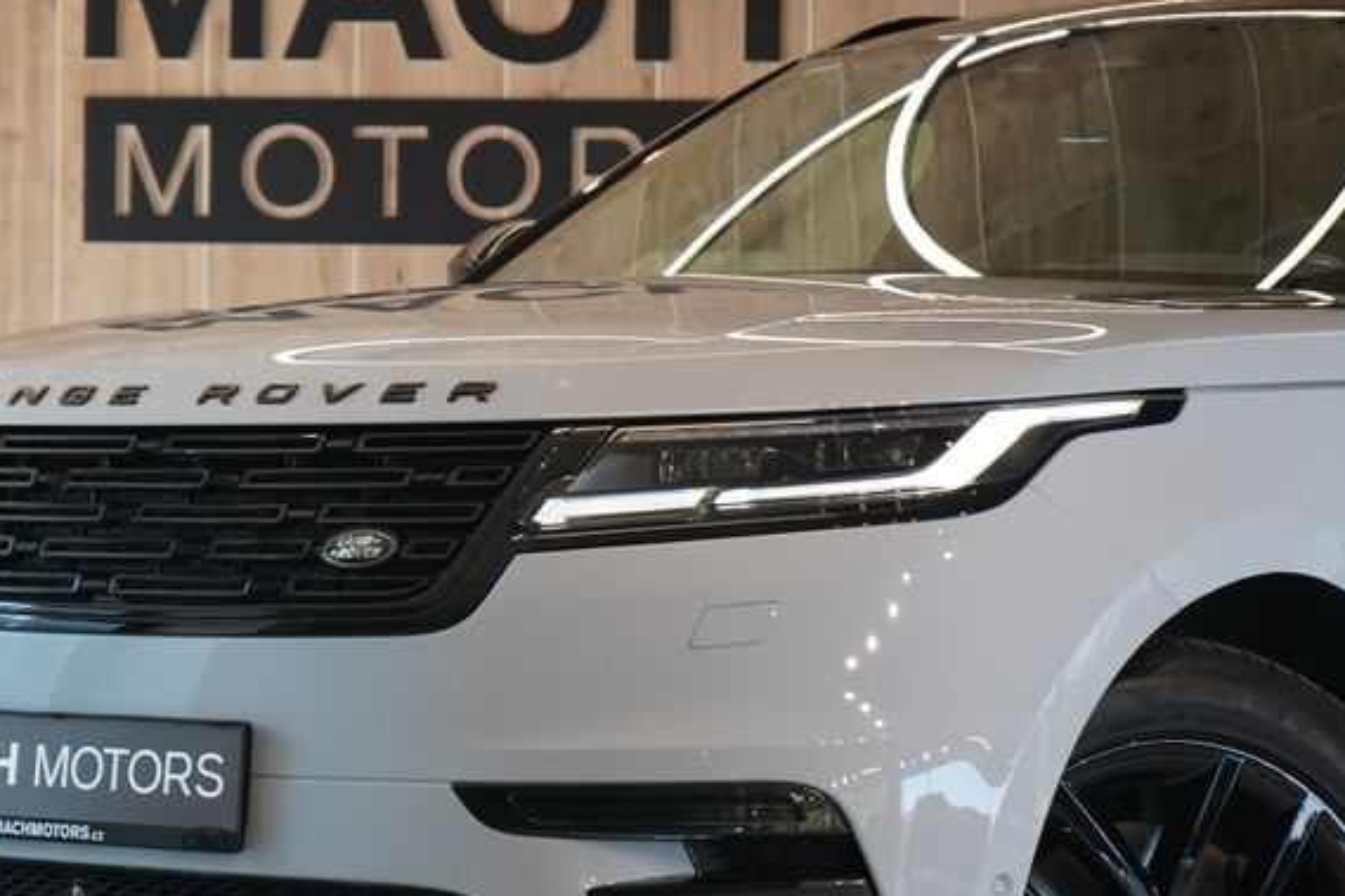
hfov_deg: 16.3
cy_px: 611
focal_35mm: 126
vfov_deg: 10.9
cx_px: 693
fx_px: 4706
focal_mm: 70
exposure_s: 1/160
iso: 2500
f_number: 5.6
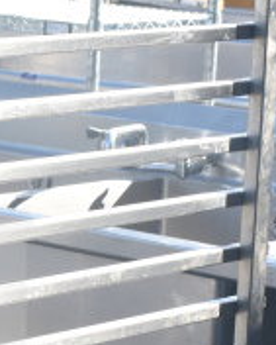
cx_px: -143
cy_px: 375
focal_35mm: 212
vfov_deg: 9.0
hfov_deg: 7.2
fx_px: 2167
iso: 200
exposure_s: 1/200
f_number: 7.1
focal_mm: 29
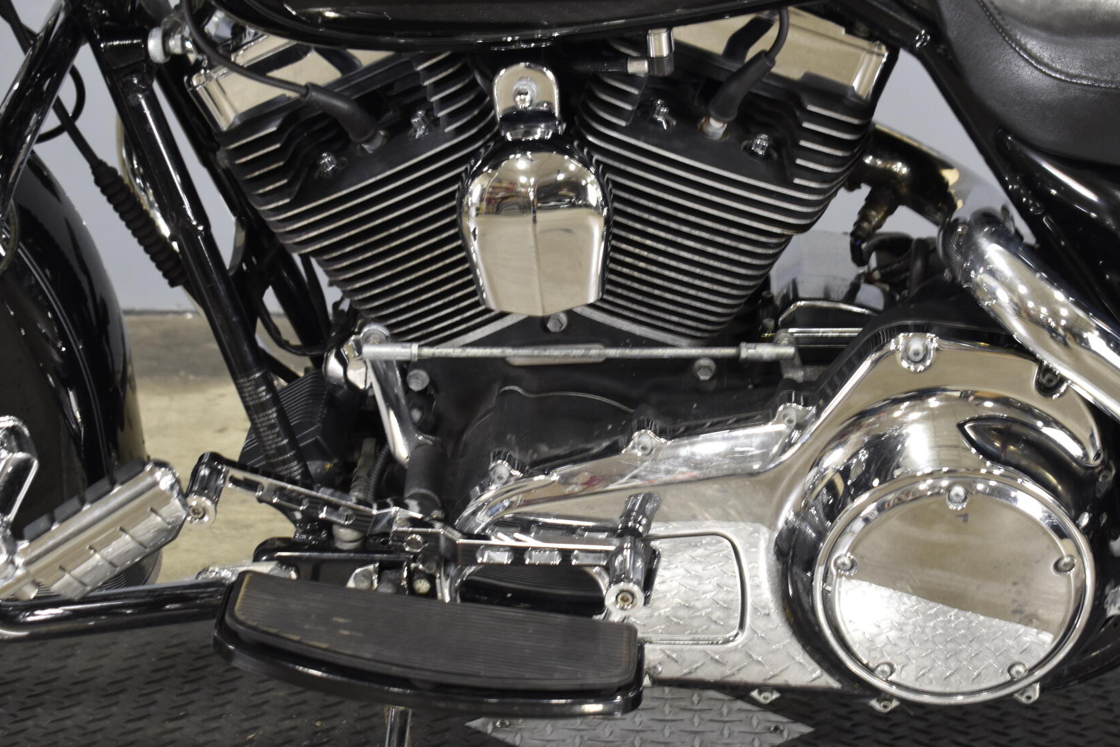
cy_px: 345
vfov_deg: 15.7
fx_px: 2706
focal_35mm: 87
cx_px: 630
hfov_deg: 23.4
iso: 400
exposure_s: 1/8
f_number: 5.3
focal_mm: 48
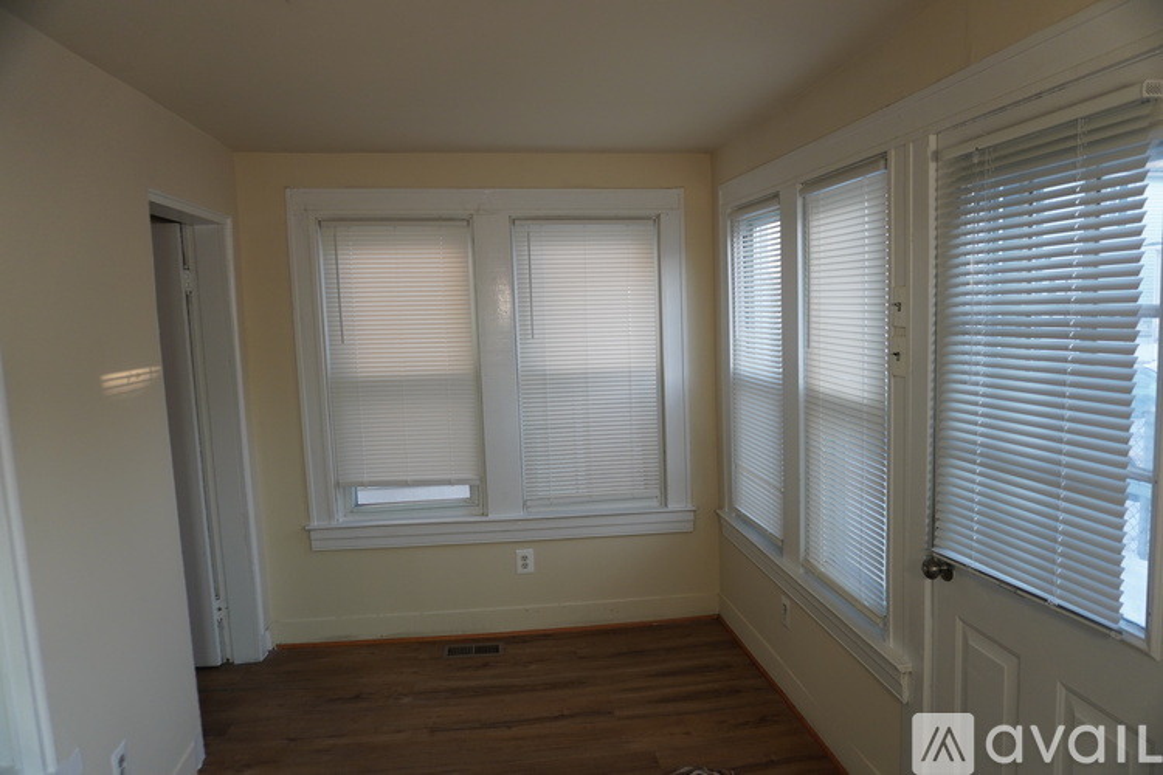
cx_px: 582
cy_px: 388
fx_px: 775
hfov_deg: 73.7
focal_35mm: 24
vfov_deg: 53.1
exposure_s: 1/160
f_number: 4
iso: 320
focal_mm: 16
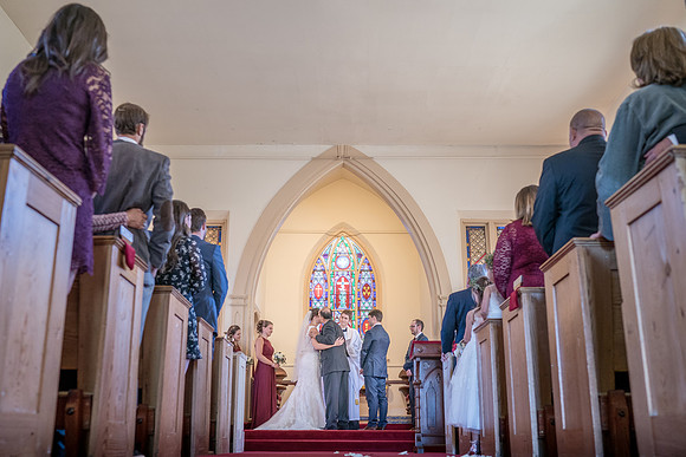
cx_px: 335
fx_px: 693
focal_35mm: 36
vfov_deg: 36.5
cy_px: 225
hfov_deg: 52.6
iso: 2000
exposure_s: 1/100
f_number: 2.8
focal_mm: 35
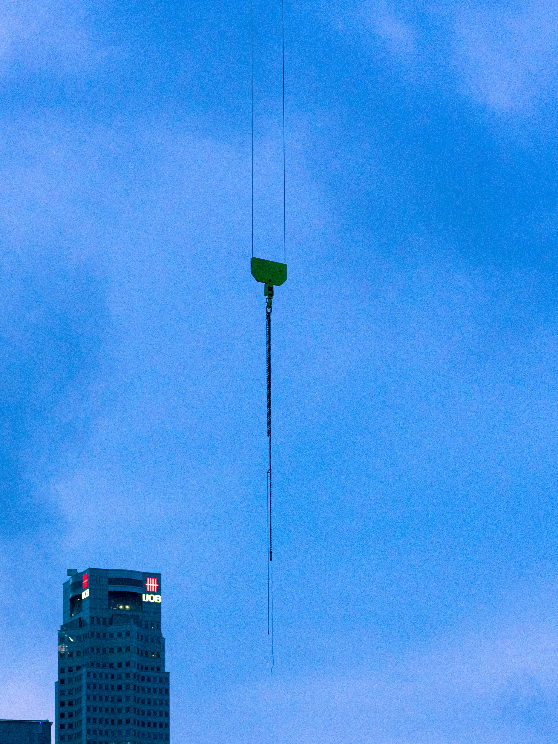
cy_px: 388
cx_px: 147
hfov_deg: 9.9
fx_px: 3224
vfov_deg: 13.2
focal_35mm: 150
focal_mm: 90
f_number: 4
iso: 1250
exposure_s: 1/250
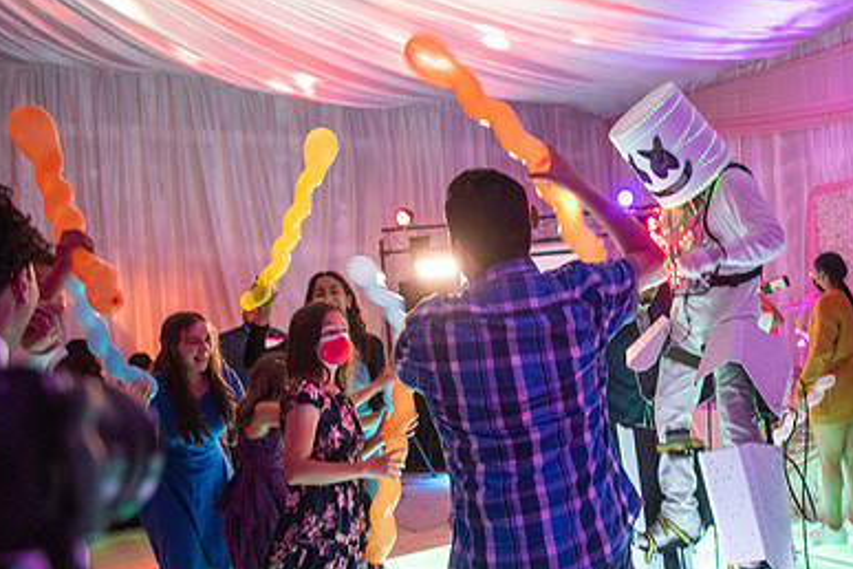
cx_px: 615
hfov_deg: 51.4
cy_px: 310
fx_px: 853
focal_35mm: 36
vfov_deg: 36.8
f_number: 3.2
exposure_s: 1/125
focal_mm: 24
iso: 1250
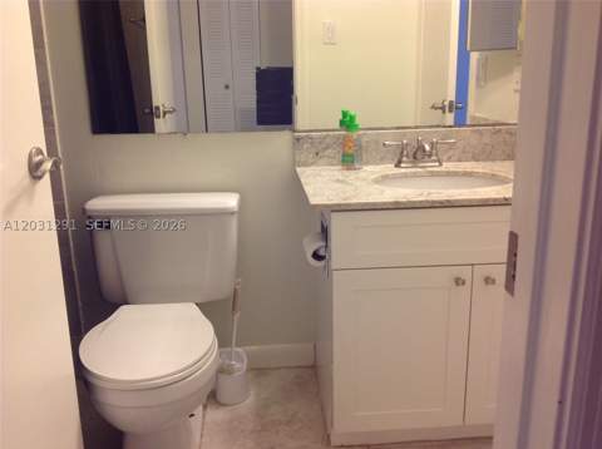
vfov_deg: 40.6
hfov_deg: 52.7
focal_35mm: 35
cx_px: 301
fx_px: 607
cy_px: 224
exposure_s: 1/30
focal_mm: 4.28
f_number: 2.4
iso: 64
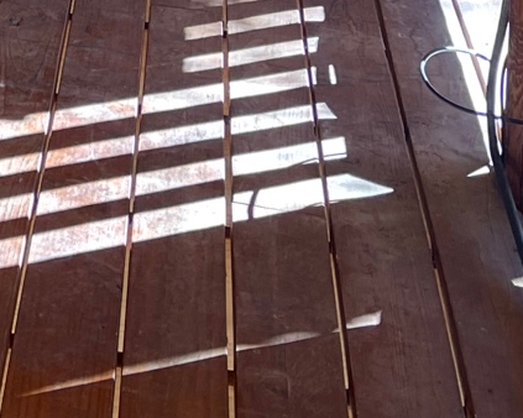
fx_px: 1872
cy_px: -513
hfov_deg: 14.3
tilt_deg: -6.9
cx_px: -380
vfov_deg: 11.1
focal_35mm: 121
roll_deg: +0.8
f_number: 1.6
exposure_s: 1/121
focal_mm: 5.1
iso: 50
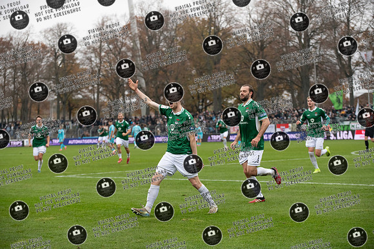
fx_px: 894
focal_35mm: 86
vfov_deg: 15.9
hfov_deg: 23.6
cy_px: 124
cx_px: 187
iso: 1400
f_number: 3.5
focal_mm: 86
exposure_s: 1/1600
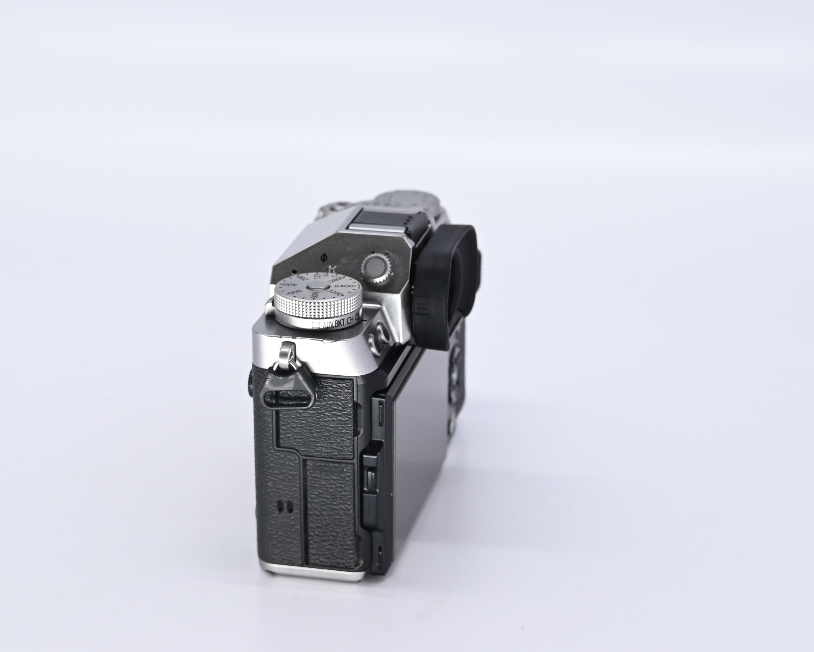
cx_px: 369
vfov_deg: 17.7
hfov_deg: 22.0
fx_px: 2096
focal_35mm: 87
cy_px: 333
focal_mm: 50
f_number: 9
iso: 500
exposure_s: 1/200
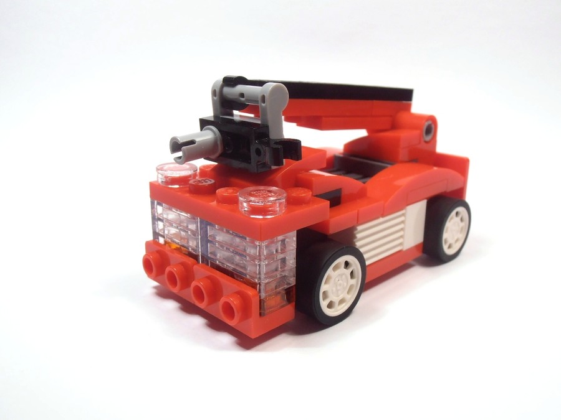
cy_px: 210
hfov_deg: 50.1
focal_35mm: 37
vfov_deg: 38.7
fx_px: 600
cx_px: 280
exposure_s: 1/40
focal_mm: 6.61
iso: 80
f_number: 3.9
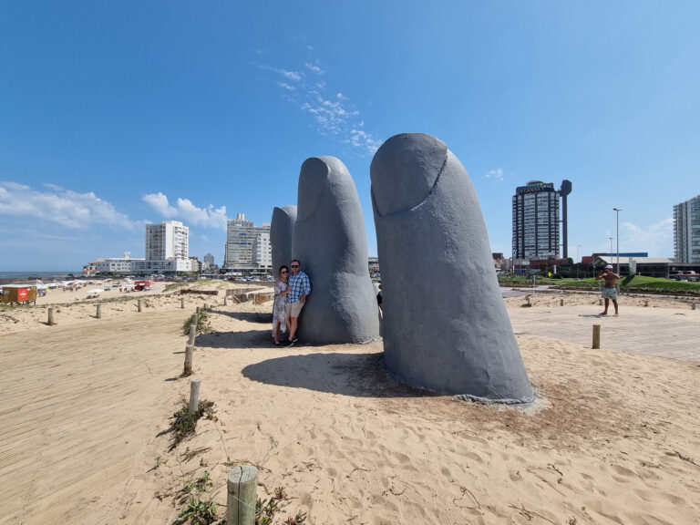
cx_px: 350
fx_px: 263
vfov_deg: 89.9
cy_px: 262
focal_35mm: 13
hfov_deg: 106.2
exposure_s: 1/2880
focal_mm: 2.2
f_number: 2.2
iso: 50
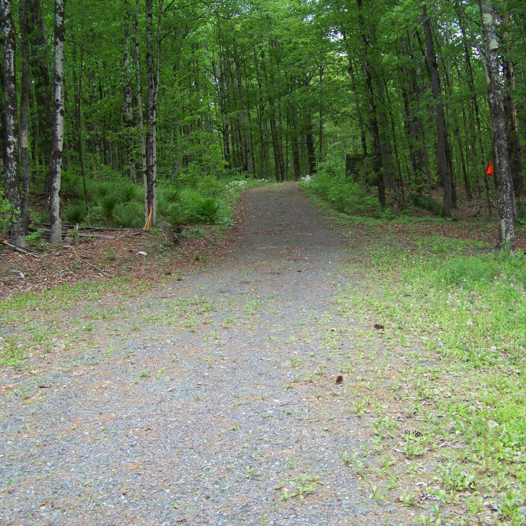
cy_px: 258
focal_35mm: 44
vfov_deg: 38.3
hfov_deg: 38.2
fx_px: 756
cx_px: 308
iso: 69
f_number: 2.8
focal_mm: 5.85
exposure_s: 1/80
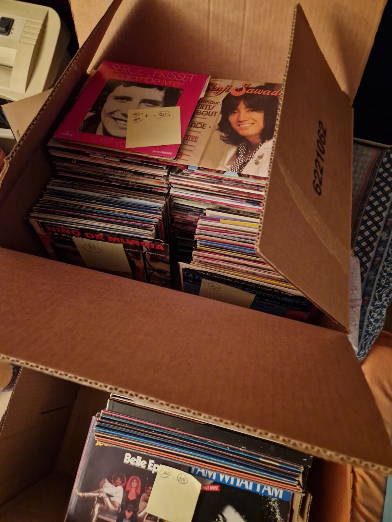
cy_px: 261
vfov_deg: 73.9
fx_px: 347
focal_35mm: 23
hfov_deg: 58.9
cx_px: 196
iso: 1600
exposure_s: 1/10
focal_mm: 5.4
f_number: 1.8
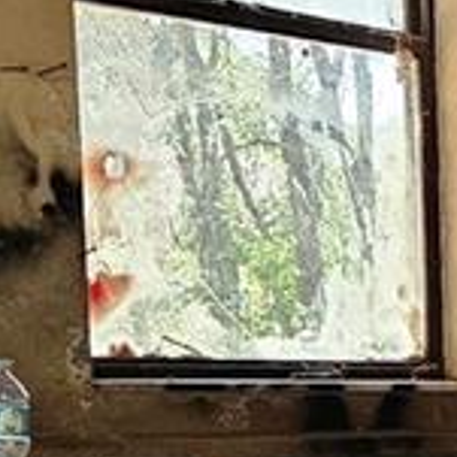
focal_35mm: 162
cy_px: 623
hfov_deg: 9.0
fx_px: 2420
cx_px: 1307
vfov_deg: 10.5
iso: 160
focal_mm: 5.4
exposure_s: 1/180
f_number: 1.8
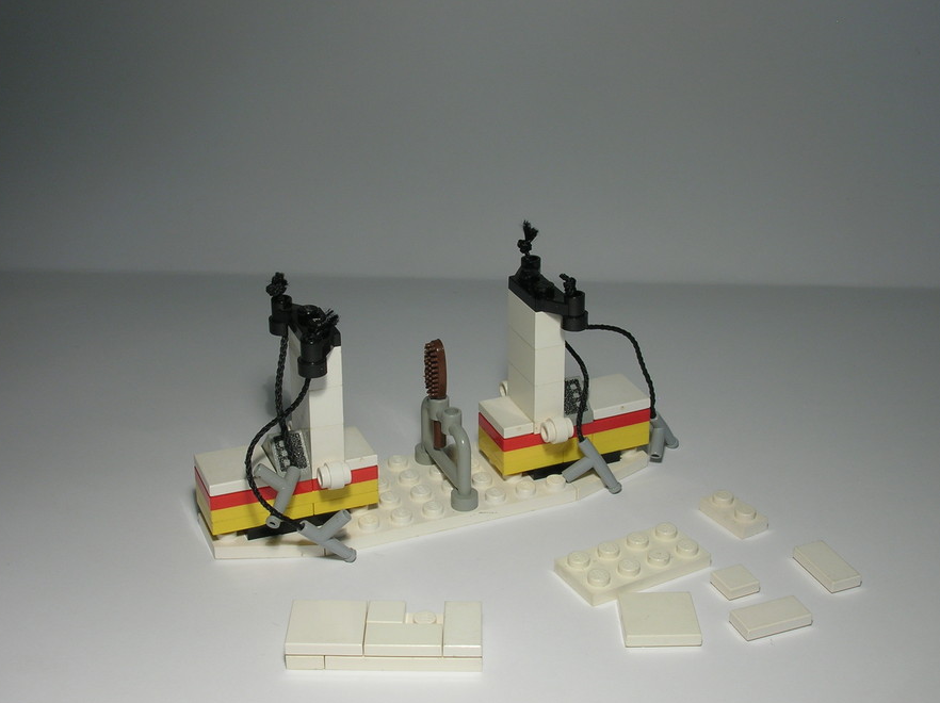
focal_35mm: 51
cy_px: 357
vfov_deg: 28.5
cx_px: 464
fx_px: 1384
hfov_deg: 37.5
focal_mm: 8.4
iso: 50
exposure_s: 1/17.2
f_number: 5.6
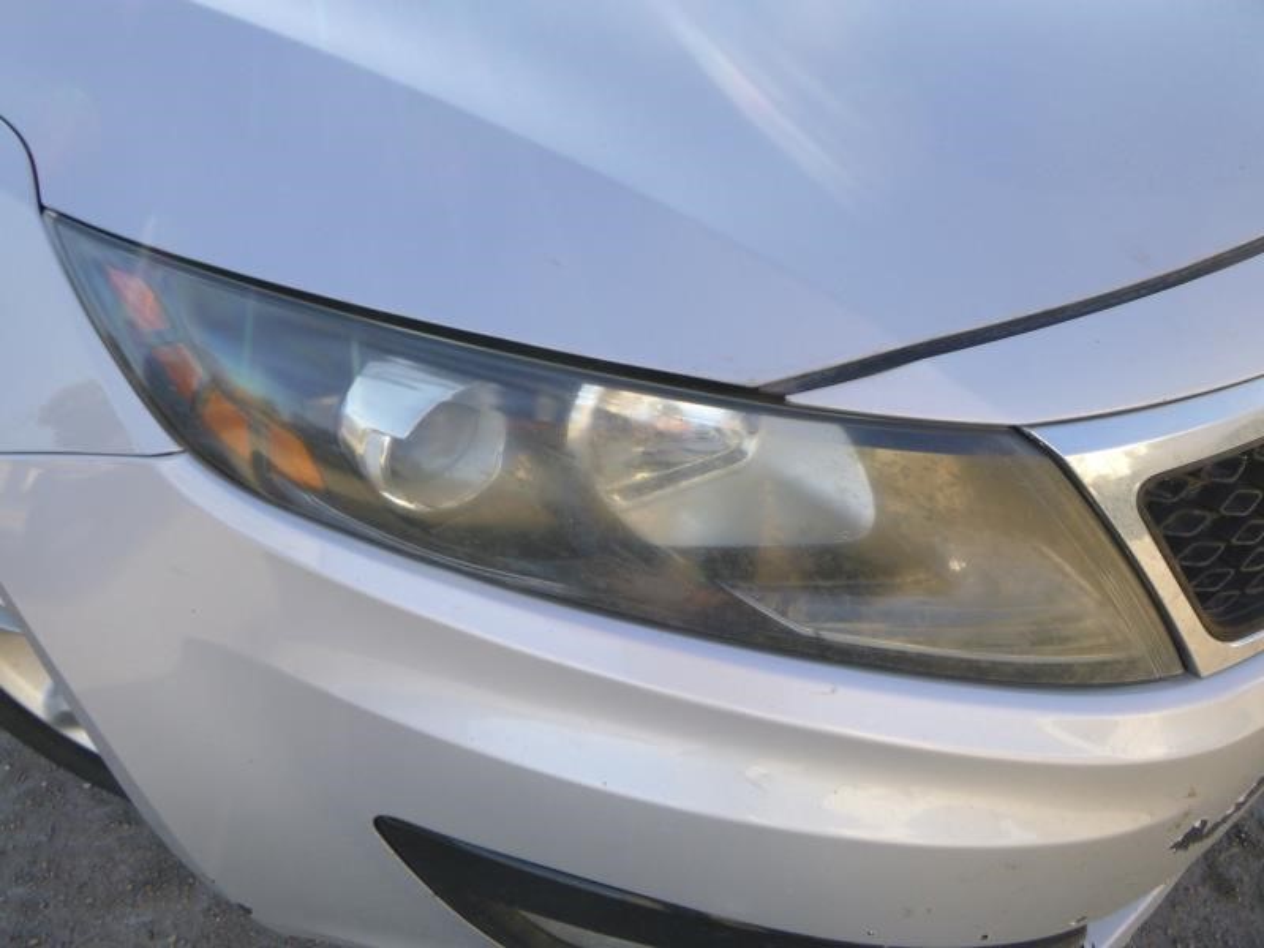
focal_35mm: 25
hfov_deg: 69.4
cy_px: 474
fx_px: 913
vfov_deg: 54.9
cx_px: 632
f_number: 3.9
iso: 100
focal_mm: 4.5
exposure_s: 1/100
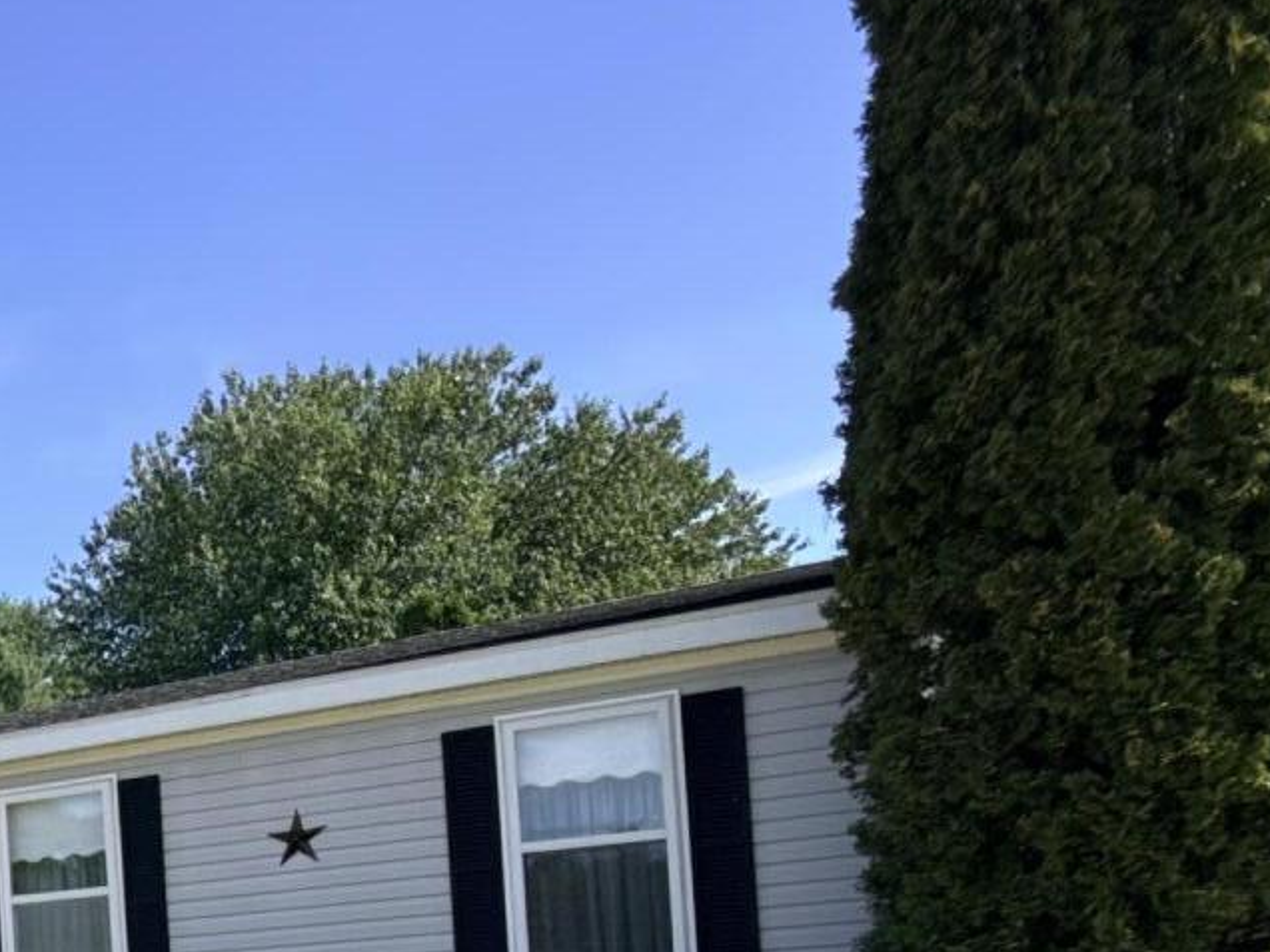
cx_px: -325
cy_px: 1018
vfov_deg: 29.9
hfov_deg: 33.3
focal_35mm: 44
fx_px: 1614
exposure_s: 1/1339
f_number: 2.2
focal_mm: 2.22
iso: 50
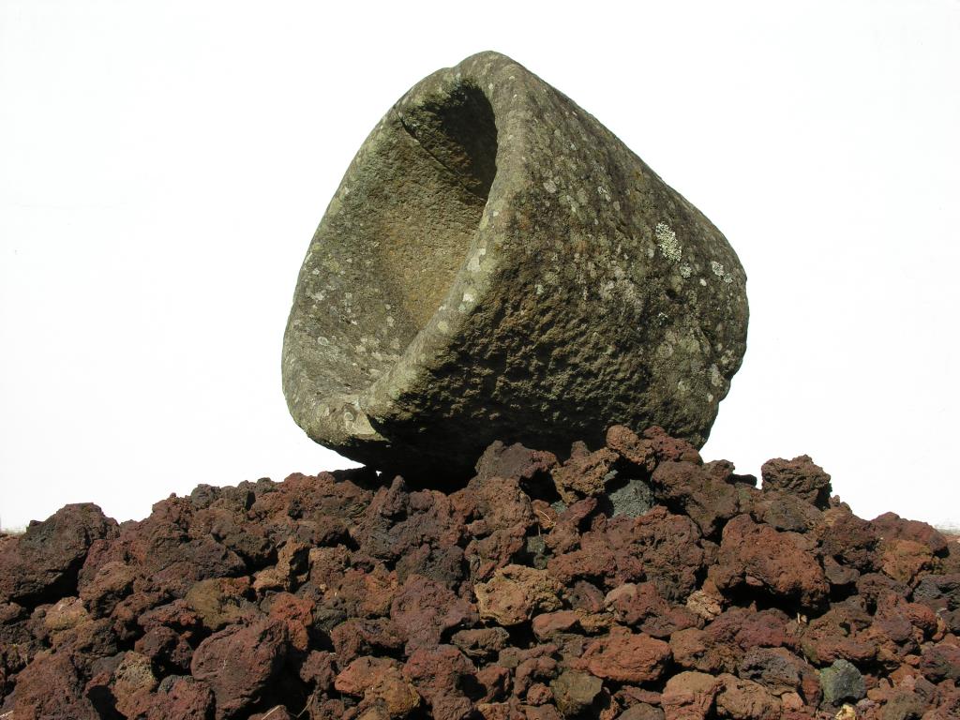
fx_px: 1387
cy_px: 360
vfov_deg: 29.1
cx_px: 480
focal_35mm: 50
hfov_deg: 38.2
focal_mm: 12.7
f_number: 7
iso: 50
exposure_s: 1/242
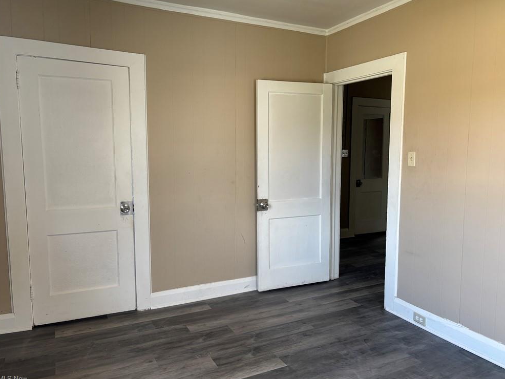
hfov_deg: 65.3
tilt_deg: -7.5
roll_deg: -0.7
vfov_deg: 51.4
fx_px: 394
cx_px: 259
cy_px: 187
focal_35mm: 27
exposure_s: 1/121
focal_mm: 5.96
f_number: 1.6
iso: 80
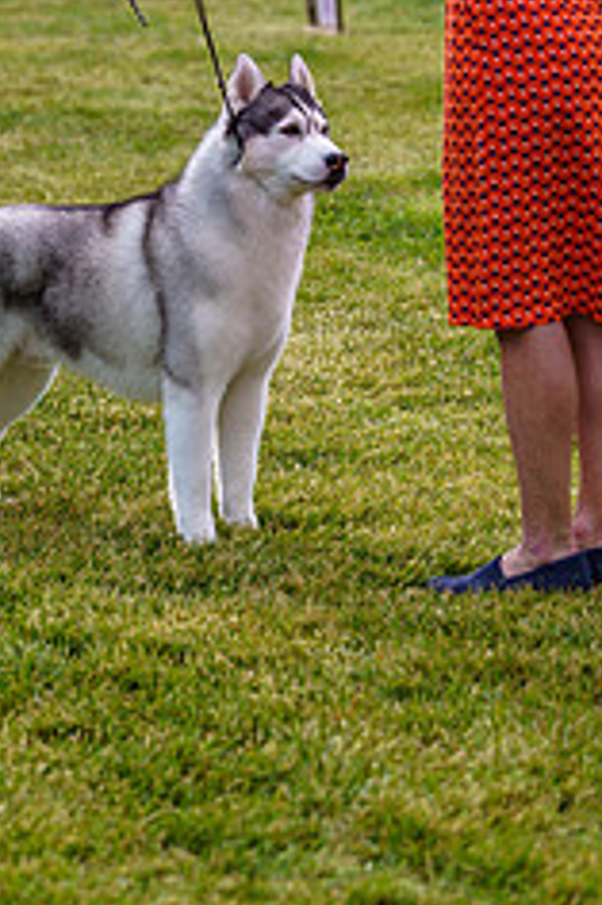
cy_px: 111
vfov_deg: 9.8
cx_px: 165
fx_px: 5275
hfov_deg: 6.5
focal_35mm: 210
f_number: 4
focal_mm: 110
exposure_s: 1/500
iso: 160
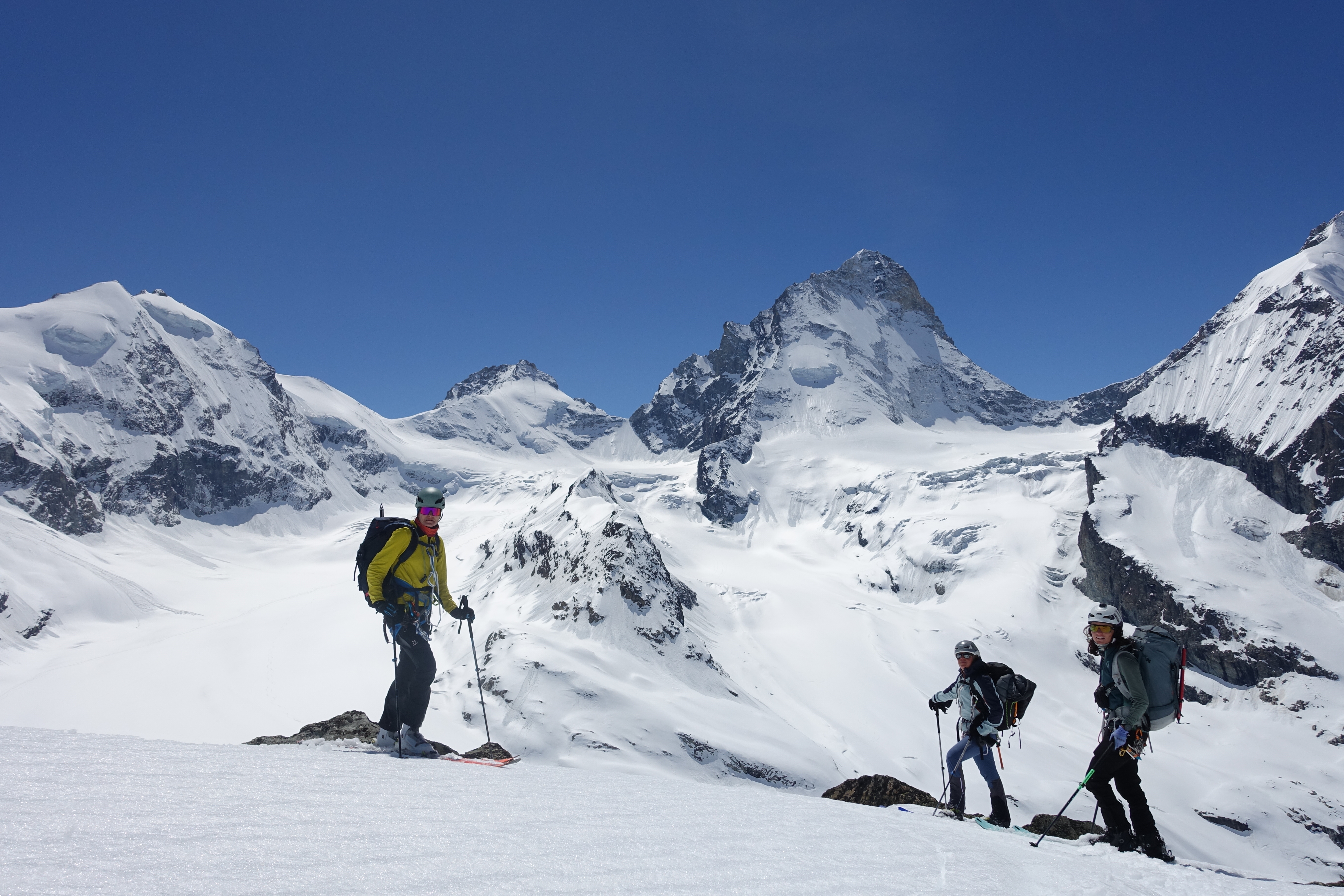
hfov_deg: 73.7
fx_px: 896
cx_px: 672
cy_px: 448
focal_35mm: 24
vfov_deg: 53.1
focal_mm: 8.8
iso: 125
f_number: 5.6
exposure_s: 1/320
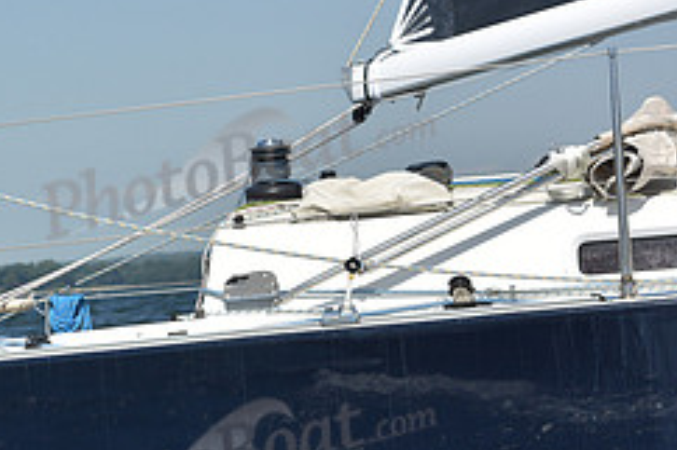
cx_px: -101
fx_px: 3608
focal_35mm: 192
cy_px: 351
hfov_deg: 10.6
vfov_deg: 7.1
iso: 250
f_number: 8
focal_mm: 80
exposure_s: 1/1250
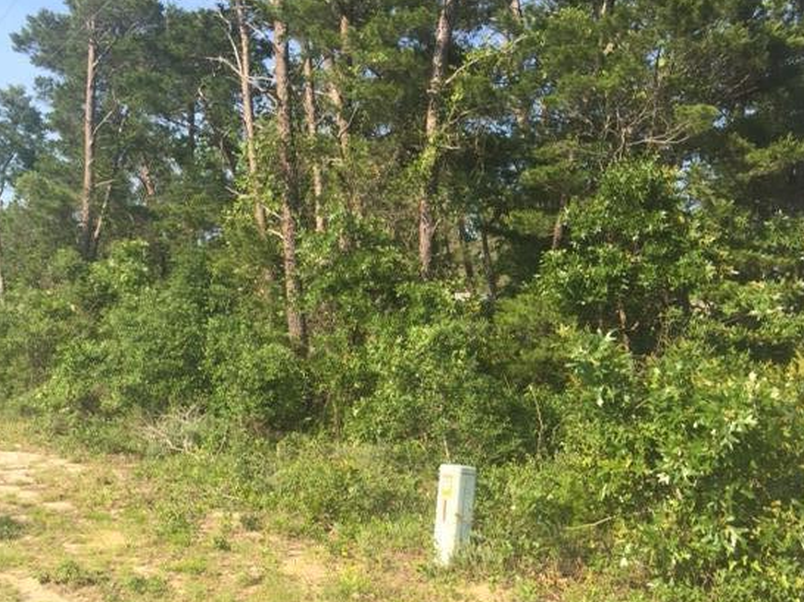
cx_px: 348
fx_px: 789
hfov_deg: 53.8
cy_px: 336
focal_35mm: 34
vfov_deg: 41.7
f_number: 2.2
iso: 32
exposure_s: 1/791
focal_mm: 4.15
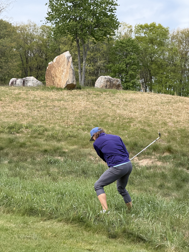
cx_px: 94
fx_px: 728
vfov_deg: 19.6
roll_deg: -0.7
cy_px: 126
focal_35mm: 100
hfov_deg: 14.8
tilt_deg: -2.0
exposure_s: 1/613
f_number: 2.8
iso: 50
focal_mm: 16.89
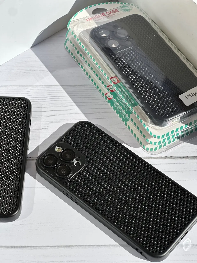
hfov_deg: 19.1
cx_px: 98
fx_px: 584
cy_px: 132
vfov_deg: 25.3
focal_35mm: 77
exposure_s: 1/1119
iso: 32
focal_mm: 9
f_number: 2.8
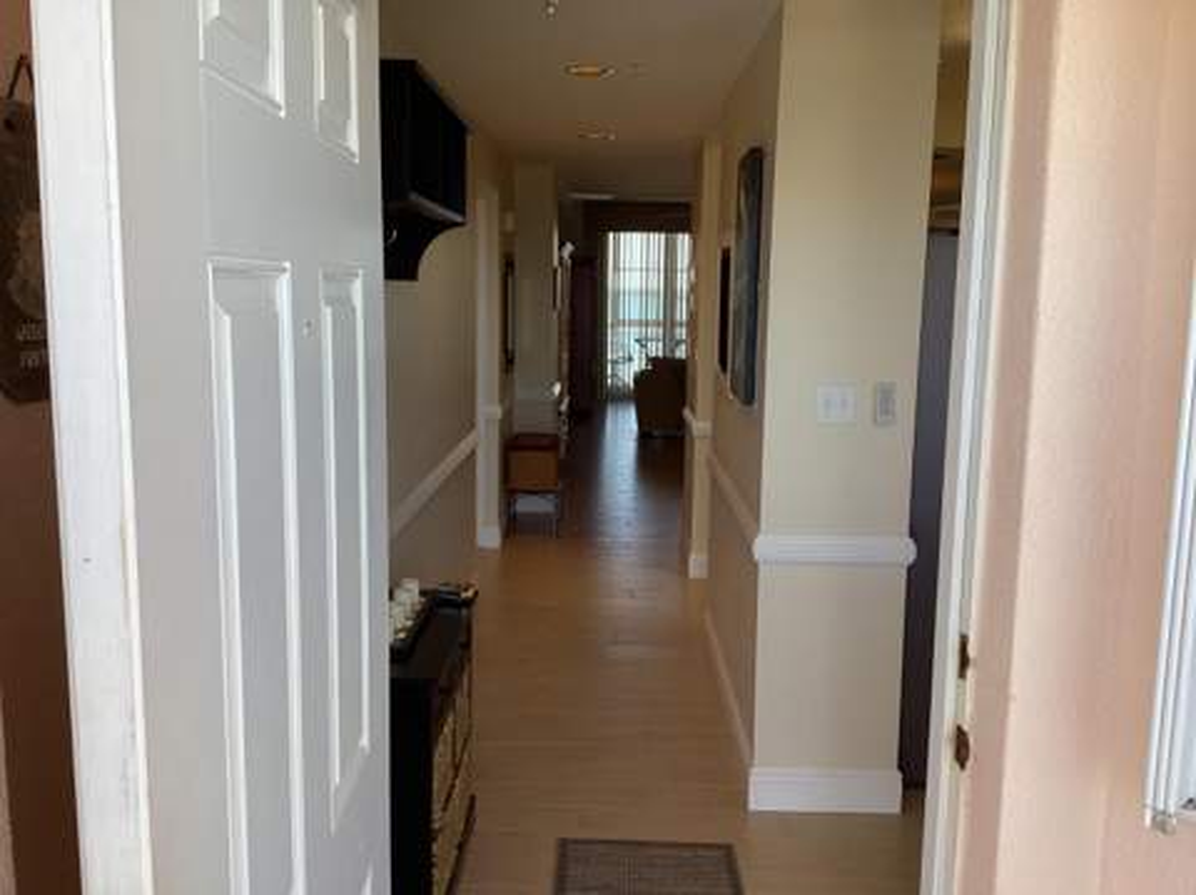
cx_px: 598
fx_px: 1070
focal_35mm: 31
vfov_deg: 45.4
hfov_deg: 58.4
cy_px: 448
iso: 40
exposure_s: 1/120
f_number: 2.4
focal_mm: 3.3
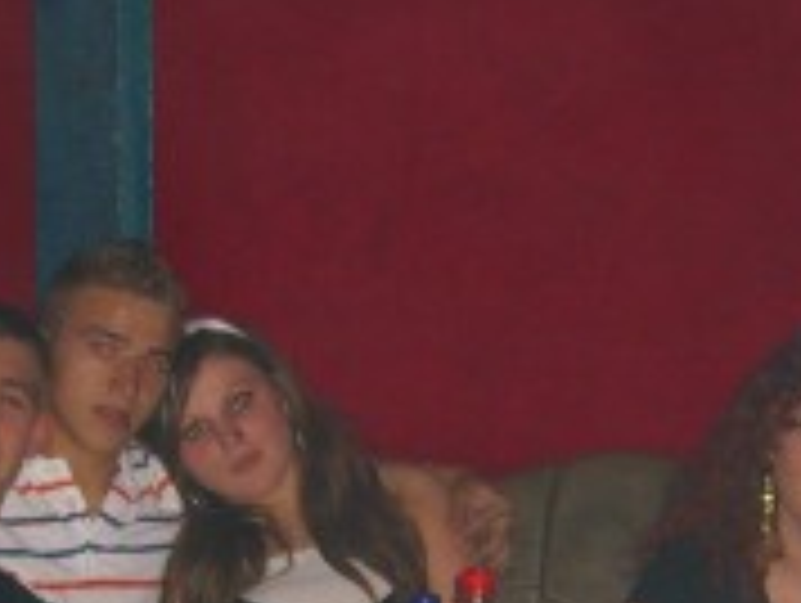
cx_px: 414
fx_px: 2966
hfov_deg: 15.4
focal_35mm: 128
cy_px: 706
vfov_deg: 11.4
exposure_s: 1/60
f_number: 2.8
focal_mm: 7.9
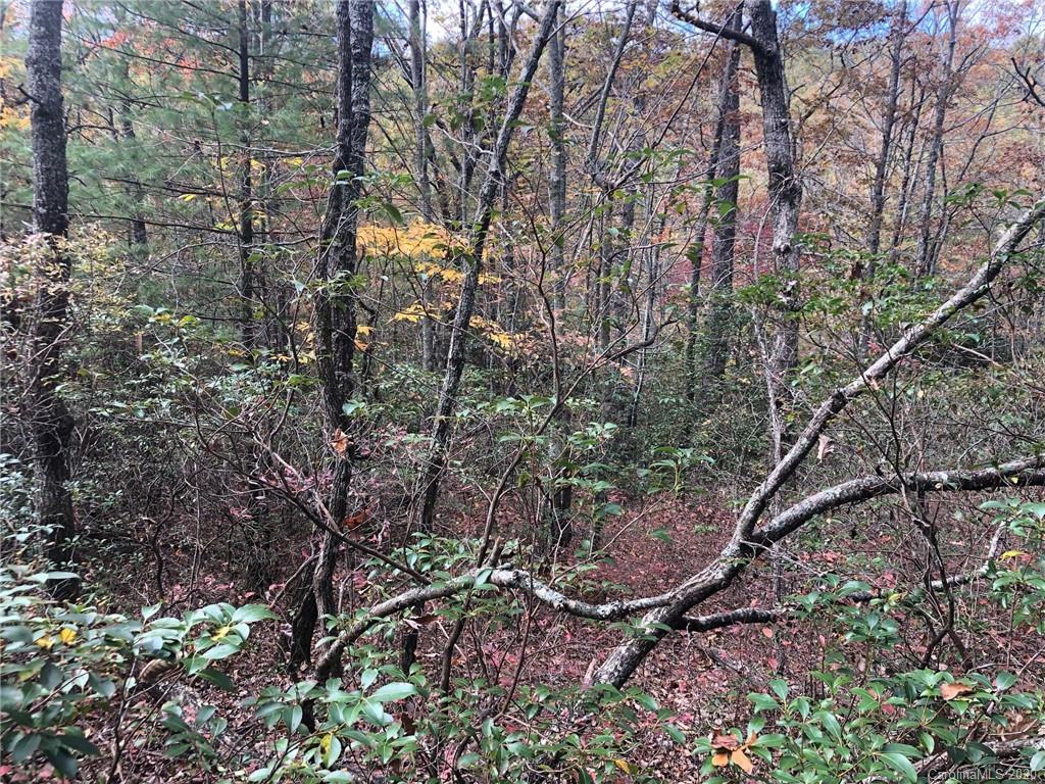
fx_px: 845
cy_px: 392
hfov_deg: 63.4
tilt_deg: -16.5
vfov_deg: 49.7
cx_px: 522
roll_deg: -3.1
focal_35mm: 28
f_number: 1.8
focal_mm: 3.99
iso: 20
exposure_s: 1/128
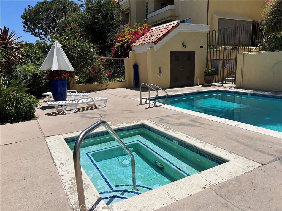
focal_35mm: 26
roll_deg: +2.1
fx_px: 212
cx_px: 141
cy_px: 106
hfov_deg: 67.3
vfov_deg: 53.1
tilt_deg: -11.7
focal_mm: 5.7
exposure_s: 1/7463
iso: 50
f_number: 1.5
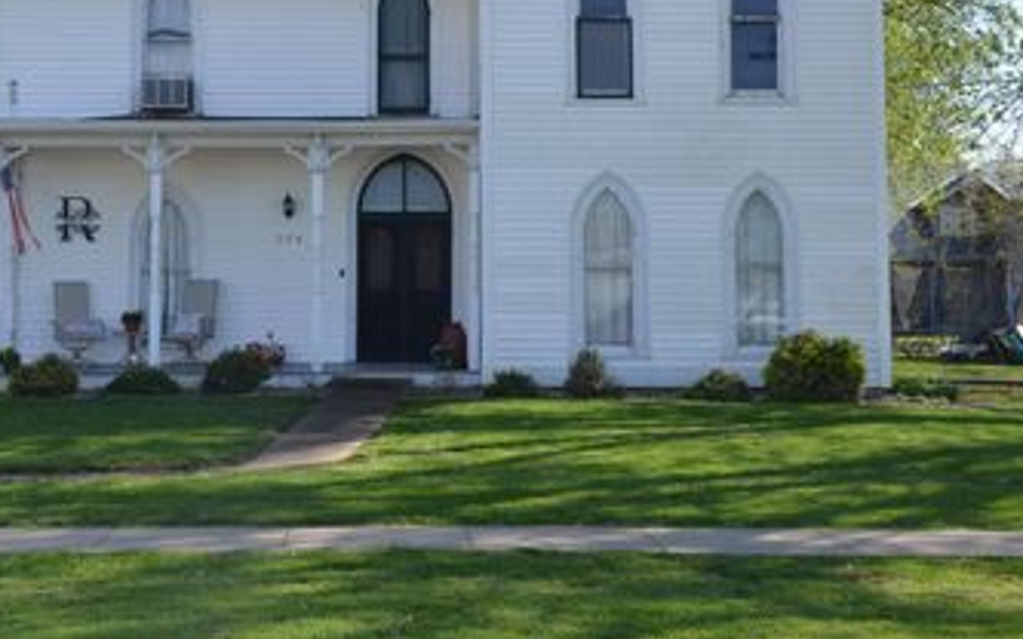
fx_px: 1722
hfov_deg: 32.9
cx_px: 387
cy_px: 155
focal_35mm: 62
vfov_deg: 20.8
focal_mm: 27
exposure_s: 1/250
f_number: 8
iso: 200
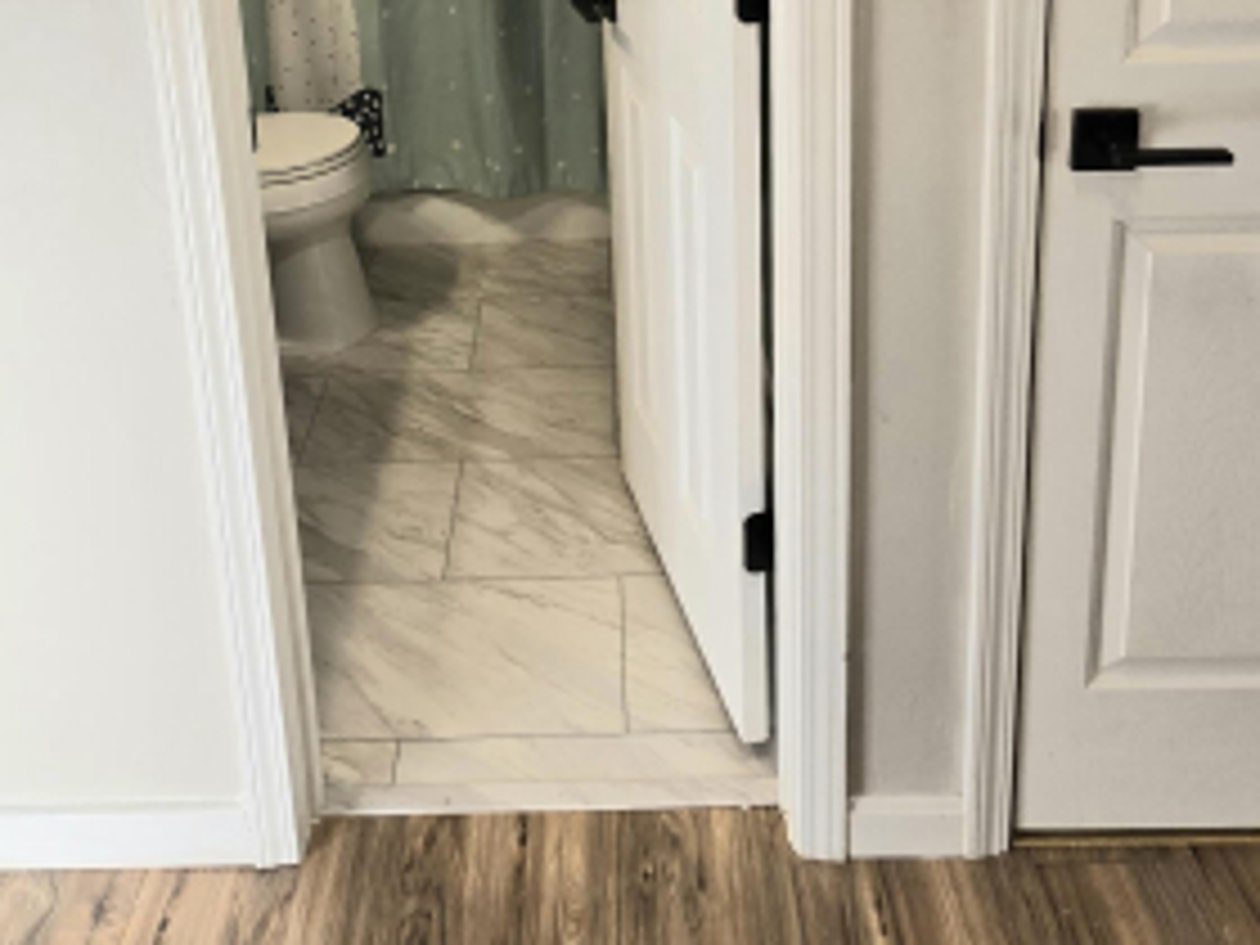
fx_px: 1128
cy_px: -36
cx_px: 551
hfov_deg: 58.2
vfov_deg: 39.2
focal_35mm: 31
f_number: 2.2
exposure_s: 1/120
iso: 64
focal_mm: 2.2
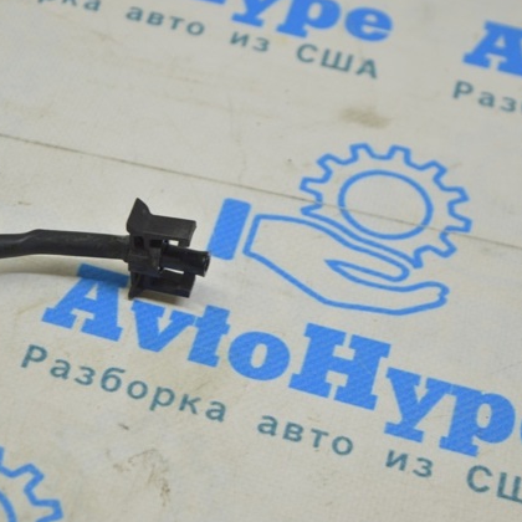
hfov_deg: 16.3
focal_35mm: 107
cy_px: 260
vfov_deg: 16.3
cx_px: 163
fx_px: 1819
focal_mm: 55
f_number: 5.6
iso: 400
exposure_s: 1/25
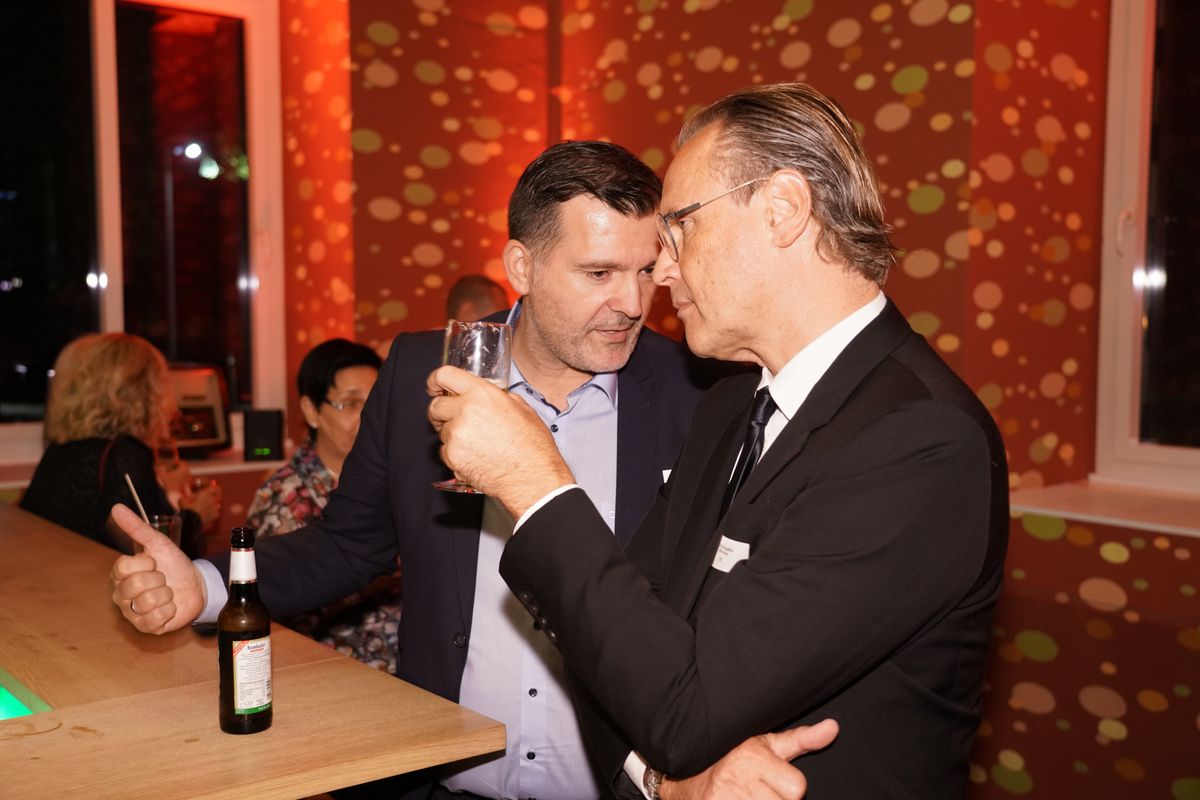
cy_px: 400
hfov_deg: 50.7
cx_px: 600
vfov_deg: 35.1
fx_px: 1267
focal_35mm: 38
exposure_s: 1/25
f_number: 4
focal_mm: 38
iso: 2500
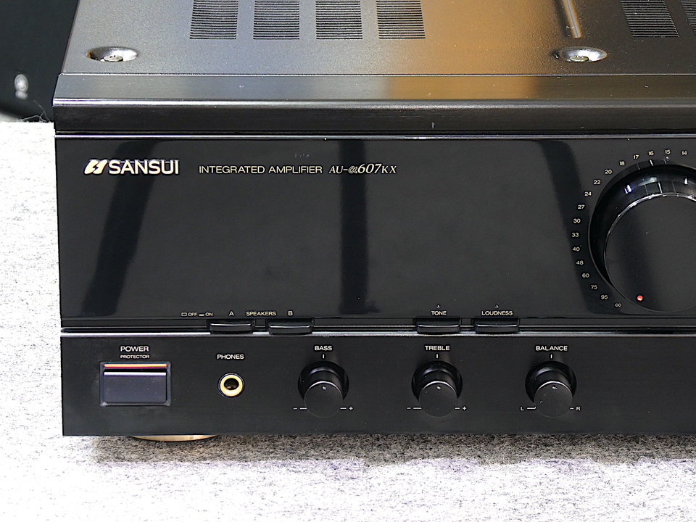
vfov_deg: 9.8
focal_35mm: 151
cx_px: 348
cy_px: 261
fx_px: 3036
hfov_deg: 13.1
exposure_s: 1/1.3
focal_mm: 27.1
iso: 200
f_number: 5.4
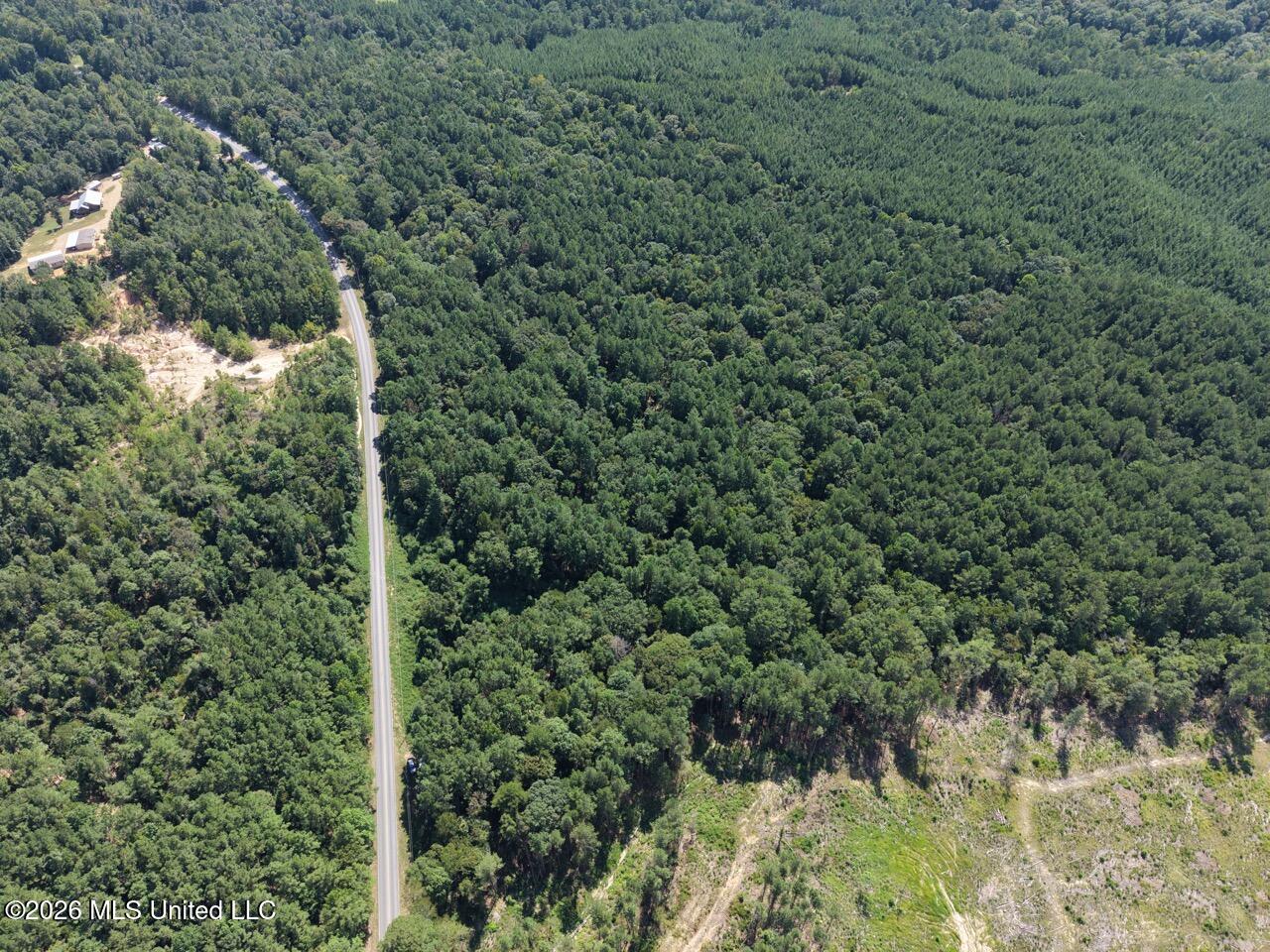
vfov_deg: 56.8
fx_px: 881
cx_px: 635
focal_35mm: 24
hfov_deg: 71.6
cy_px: 476
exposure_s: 1/1000
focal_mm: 8.67
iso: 100
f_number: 1.8
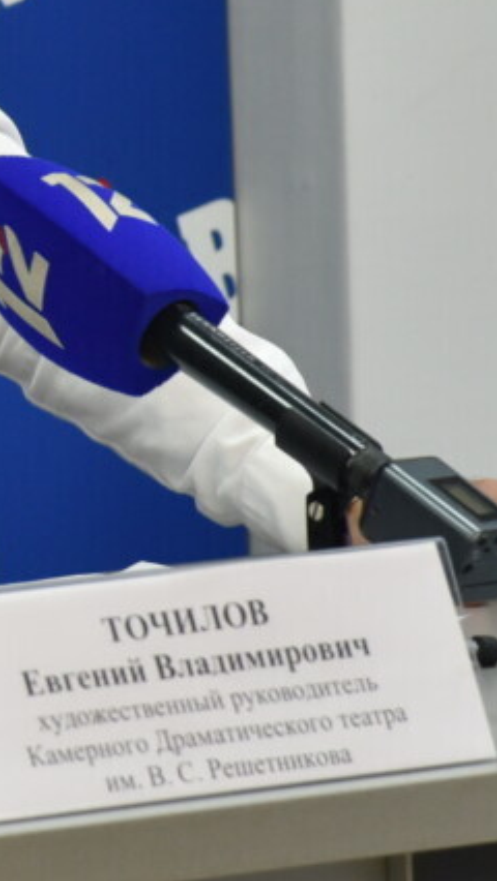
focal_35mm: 472
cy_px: 151
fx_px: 11045
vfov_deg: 4.6
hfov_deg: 2.6
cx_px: -609
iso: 1250
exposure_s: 1/160
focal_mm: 120
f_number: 5.6
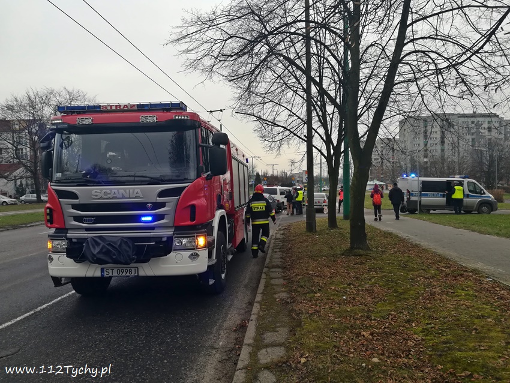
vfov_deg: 53.1
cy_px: 192
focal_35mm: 26
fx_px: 383
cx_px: 255
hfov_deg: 67.3
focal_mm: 3.83
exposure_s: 1/100
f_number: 2.2
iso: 50
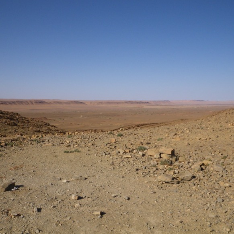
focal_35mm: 34
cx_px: 116
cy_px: 114
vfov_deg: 48.4
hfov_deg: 48.4
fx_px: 260
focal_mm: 5
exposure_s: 1/800
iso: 64
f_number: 4.2
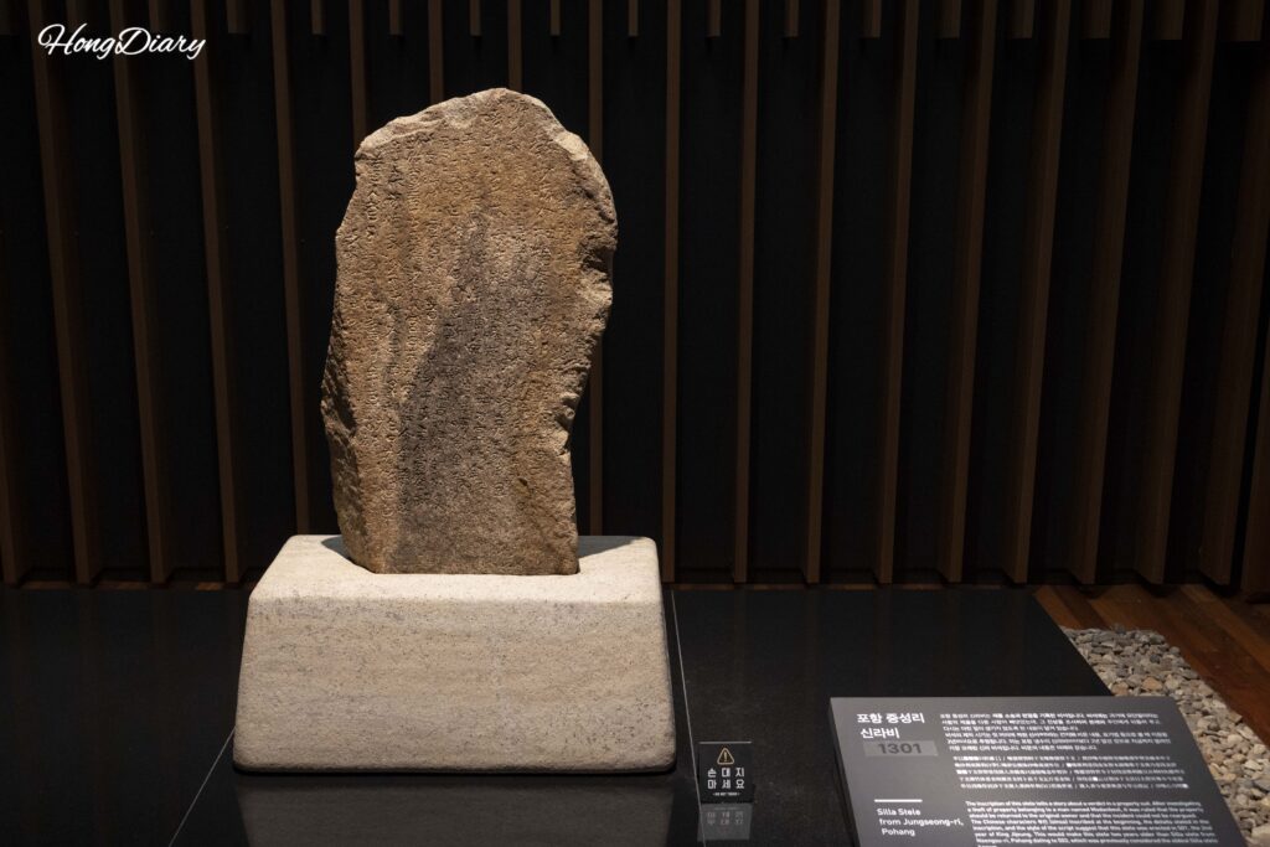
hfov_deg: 46.4
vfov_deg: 31.9
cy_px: 424
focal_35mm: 42
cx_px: 635
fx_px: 1482
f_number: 5.6
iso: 4000
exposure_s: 1/60
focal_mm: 42
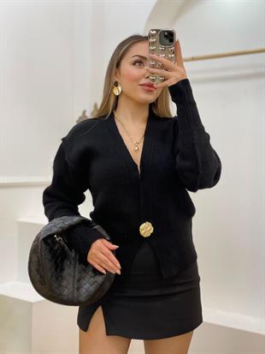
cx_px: 132
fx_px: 531
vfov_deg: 36.8
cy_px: 177
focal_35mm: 52
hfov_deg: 28.0
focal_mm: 6
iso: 125
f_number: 2
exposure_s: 1/100
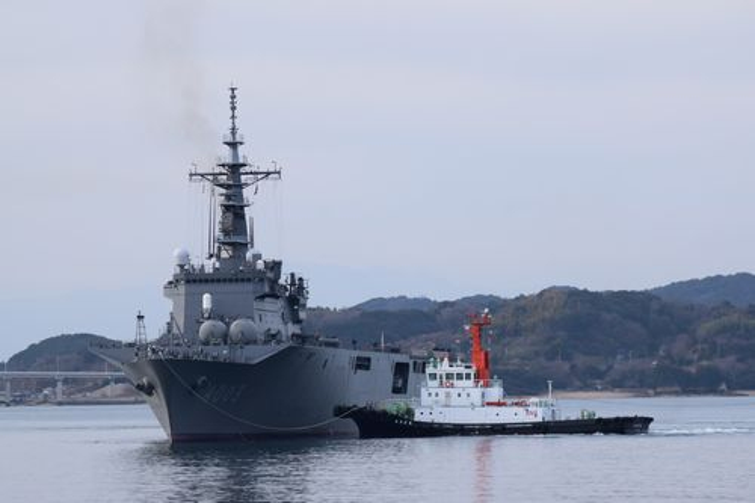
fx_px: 4245
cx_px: 378
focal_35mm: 202
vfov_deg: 6.8
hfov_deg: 10.2
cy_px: 252
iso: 400
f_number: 10
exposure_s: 1/320
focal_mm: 135
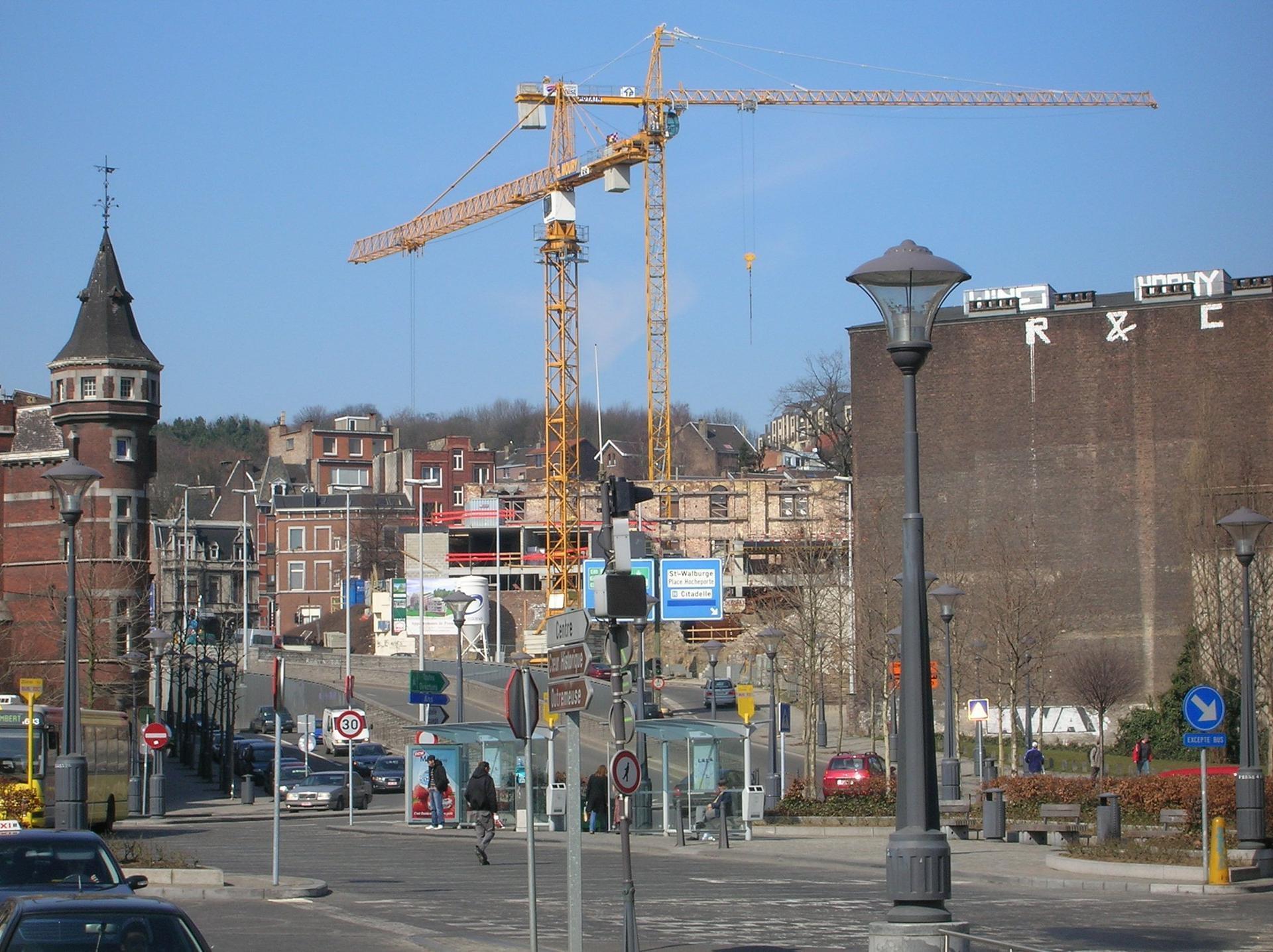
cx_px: 636
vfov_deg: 14.5
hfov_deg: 19.3
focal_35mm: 102
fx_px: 3747
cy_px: 476
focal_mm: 17.1
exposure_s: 1/145
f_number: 8.2
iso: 50
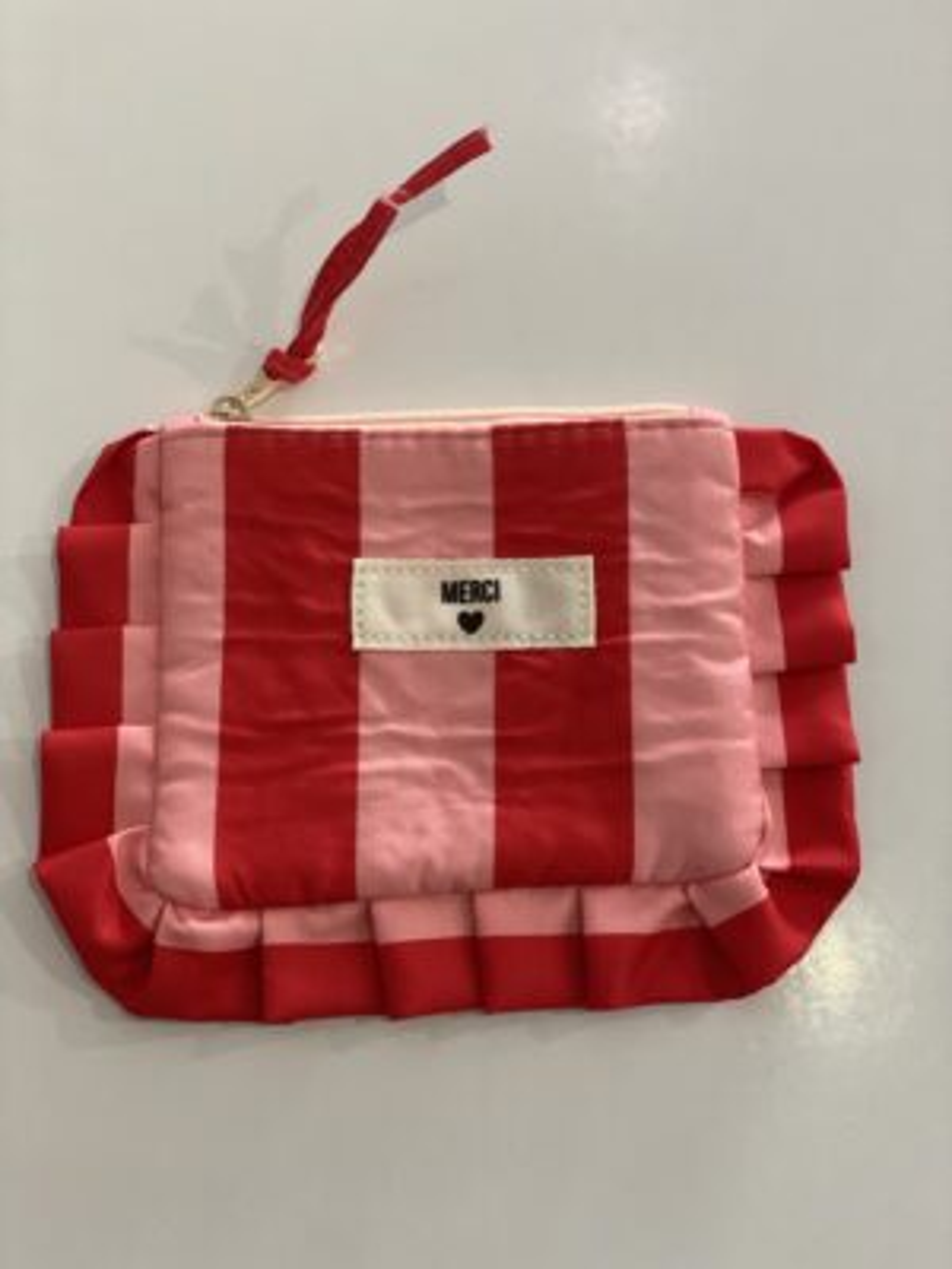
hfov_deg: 28.0
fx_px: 1907
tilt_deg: -76.6
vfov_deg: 36.8
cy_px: 634
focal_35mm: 52
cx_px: 476
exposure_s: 1/51
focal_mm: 6
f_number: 2
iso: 160
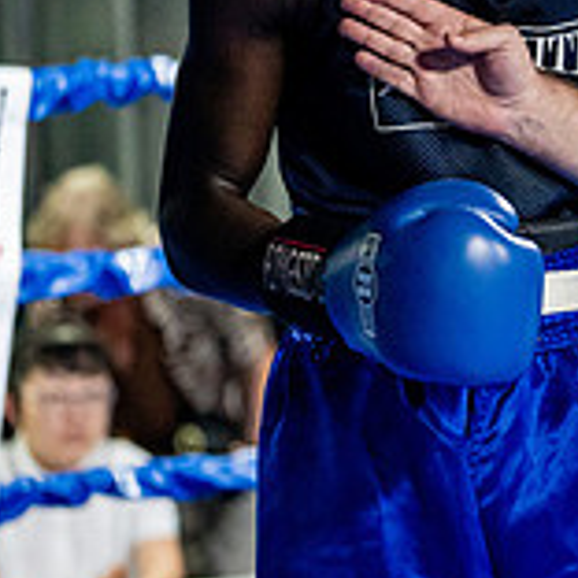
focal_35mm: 227
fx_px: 4288
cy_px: 220
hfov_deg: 7.5
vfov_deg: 7.7
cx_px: 997
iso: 5000
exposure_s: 1/1000
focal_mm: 72
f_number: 2
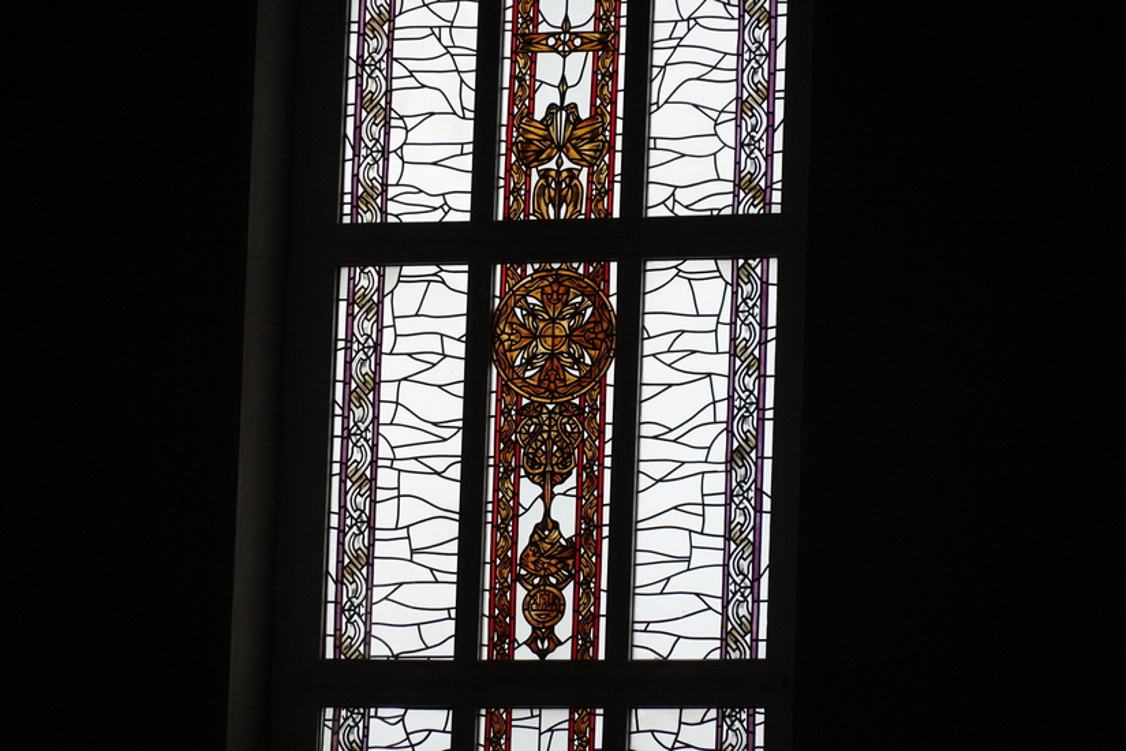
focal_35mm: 202
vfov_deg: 6.8
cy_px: 376
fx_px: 6318
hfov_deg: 10.2
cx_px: 563
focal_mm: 135
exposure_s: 1/2000
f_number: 5.6
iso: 6400
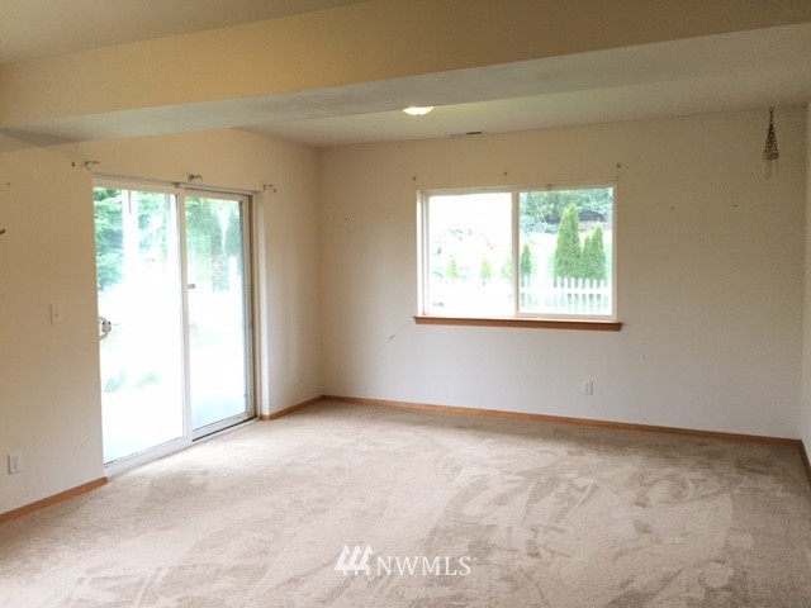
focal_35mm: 29
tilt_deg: -2.2
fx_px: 679
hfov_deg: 61.7
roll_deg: +1.1
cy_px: 304
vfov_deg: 48.2
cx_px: 406
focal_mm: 4.15
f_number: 2.2
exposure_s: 1/30
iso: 160
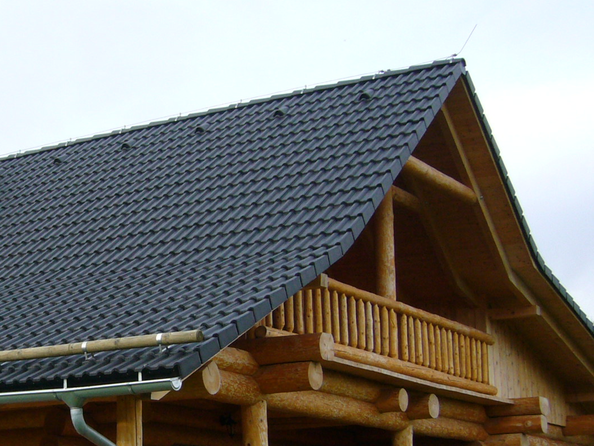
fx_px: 1270
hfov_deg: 25.6
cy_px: 345
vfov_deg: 19.7
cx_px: 79
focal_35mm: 74
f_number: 2.8
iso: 100
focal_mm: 5.8
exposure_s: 1/400
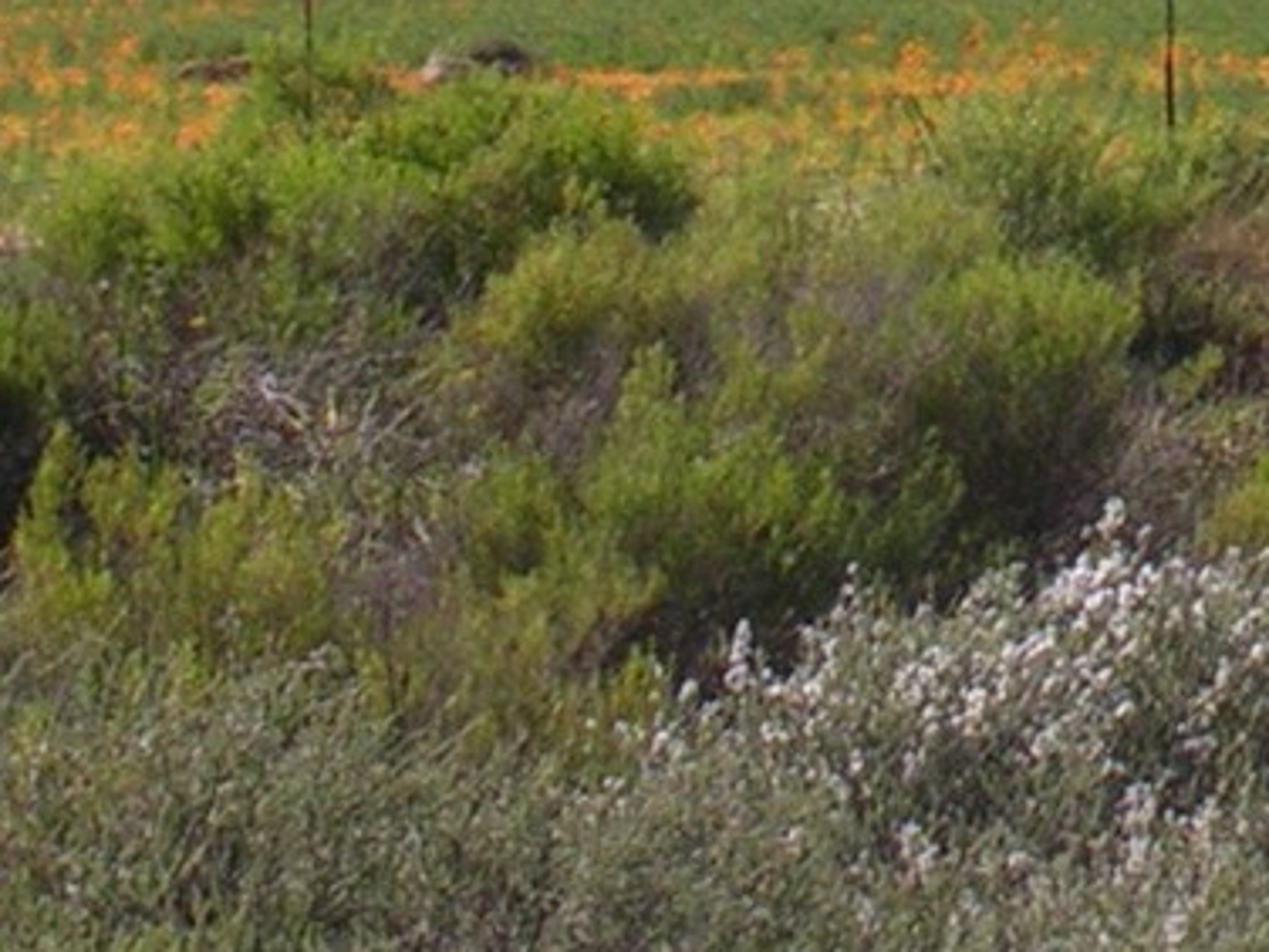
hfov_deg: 5.4
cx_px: 2113
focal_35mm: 366
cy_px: -736
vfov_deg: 4.0
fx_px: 13417
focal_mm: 13
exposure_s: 1/421
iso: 50
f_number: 4.1
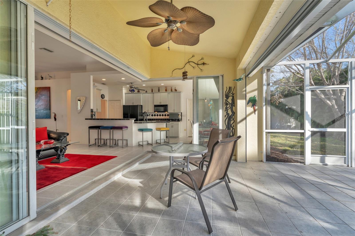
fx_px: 158
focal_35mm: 16
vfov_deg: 73.7
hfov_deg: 96.7
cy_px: 118
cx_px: 178
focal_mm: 16
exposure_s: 1/80
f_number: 7.1
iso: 200
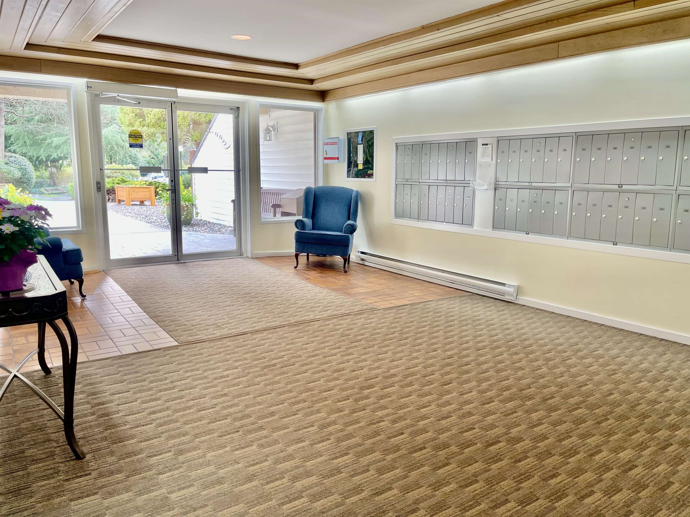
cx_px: 345
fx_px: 498
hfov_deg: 69.4
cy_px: 258
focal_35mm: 25
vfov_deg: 54.9
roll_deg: -0.8
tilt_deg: -9.8
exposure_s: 1/60
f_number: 1.6
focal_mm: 5.1
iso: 64
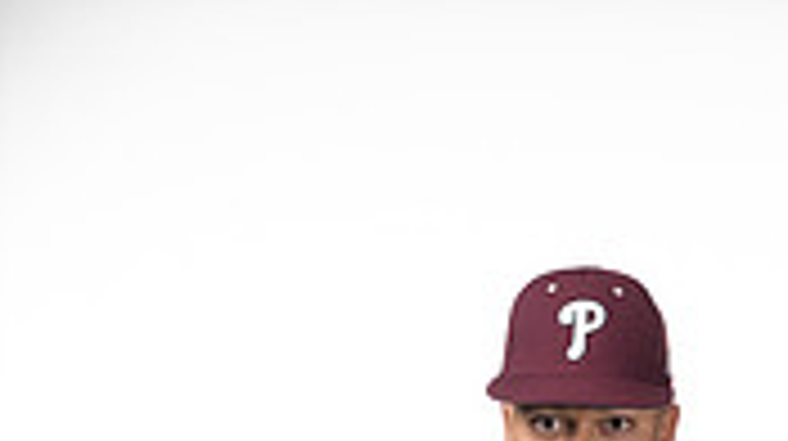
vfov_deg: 8.5
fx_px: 2755
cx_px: 617
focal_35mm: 132
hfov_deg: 16.2
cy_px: 958
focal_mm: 49
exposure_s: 1/250
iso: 400
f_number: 6.3
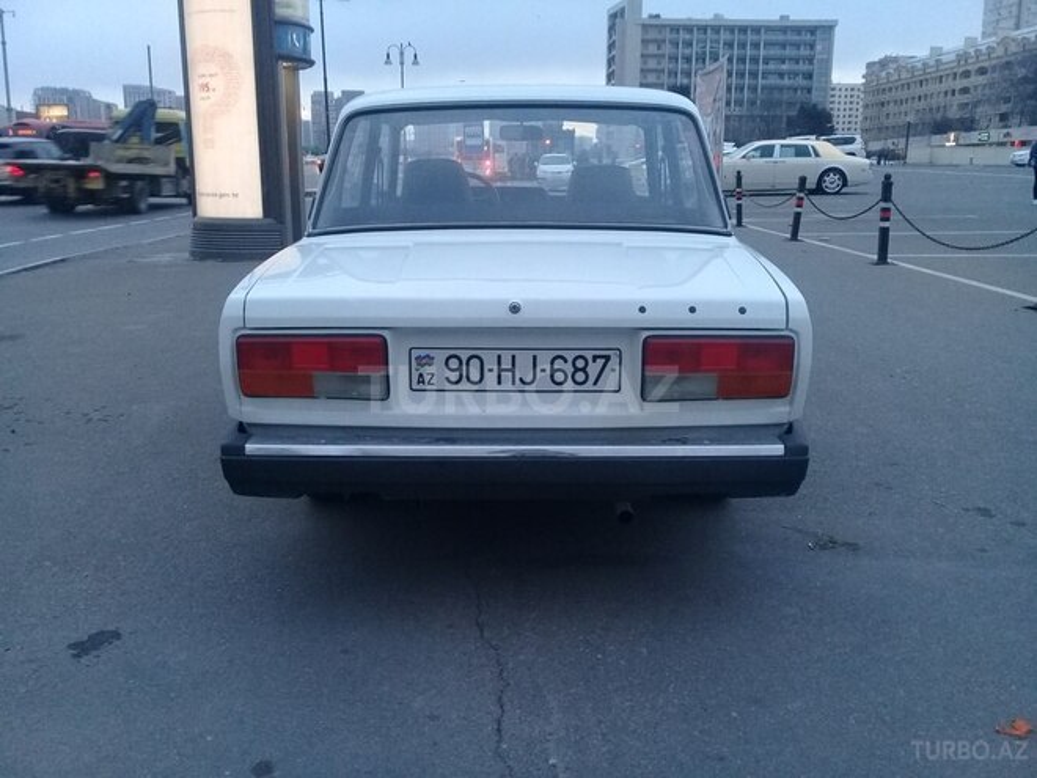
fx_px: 929
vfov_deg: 45.4
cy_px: 389
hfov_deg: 58.4
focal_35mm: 31
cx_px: 518
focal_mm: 3.3
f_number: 2.2
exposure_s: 1/33
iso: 125
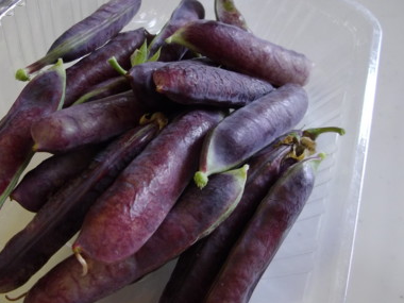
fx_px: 373
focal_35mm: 32
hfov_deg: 56.5
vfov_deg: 44.1
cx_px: 169
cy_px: 163
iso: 268
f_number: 3.2
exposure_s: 1/60
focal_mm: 4.9
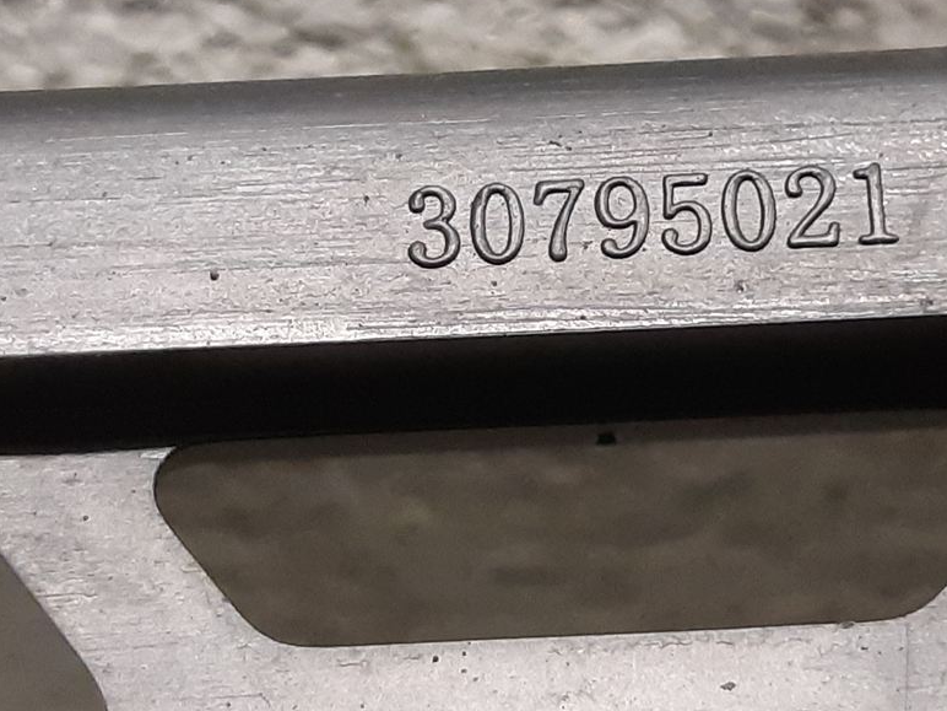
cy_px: 298
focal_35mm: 69
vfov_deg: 21.3
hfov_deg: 28.1
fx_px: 1888
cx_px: 566
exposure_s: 1/50
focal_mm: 3.93
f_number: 1.7
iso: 320
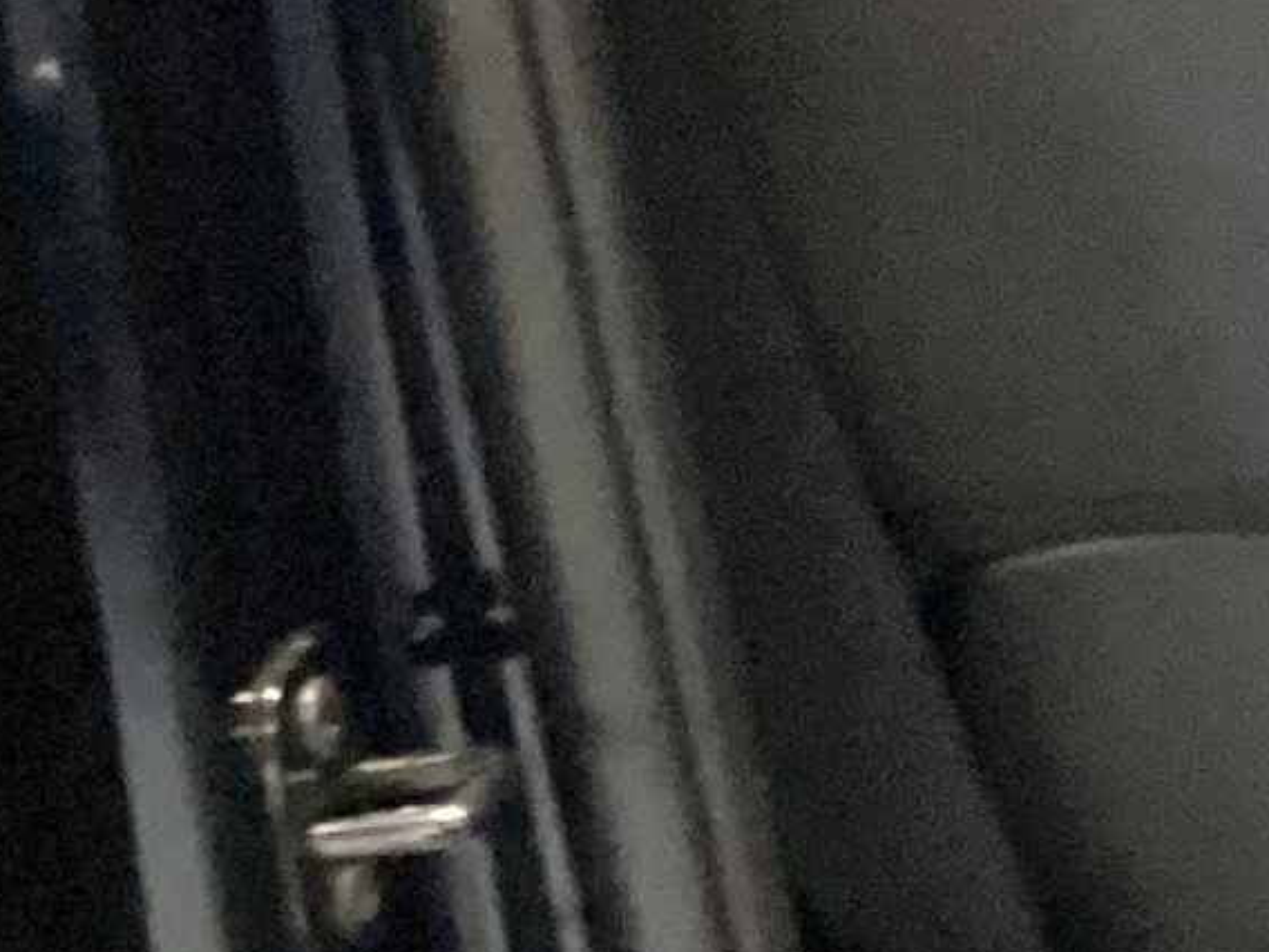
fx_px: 6525
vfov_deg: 8.0
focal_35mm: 178
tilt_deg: -17.7
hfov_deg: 9.9
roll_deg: +4.0
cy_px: -858
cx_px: 2951
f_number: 2.4
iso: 640
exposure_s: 1/25
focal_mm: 3.3
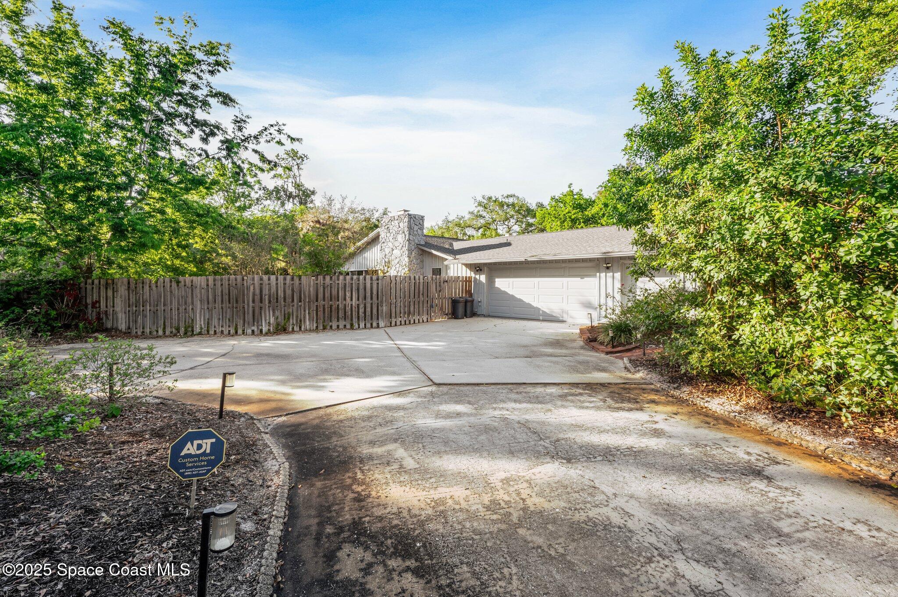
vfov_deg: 81.1
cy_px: 298
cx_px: 449
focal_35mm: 14
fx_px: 349
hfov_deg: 104.3
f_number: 16
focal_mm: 14
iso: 250
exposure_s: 1/40
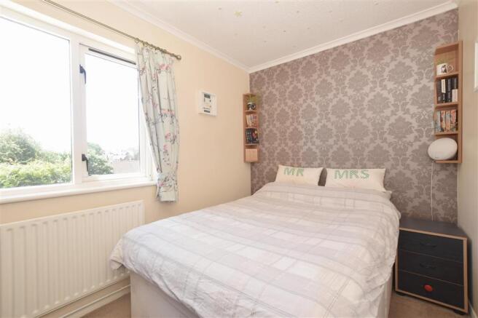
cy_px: 159
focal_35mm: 15
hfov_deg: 100.4
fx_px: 199
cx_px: 239
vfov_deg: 77.3
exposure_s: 1/50
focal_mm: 10
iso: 500
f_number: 11
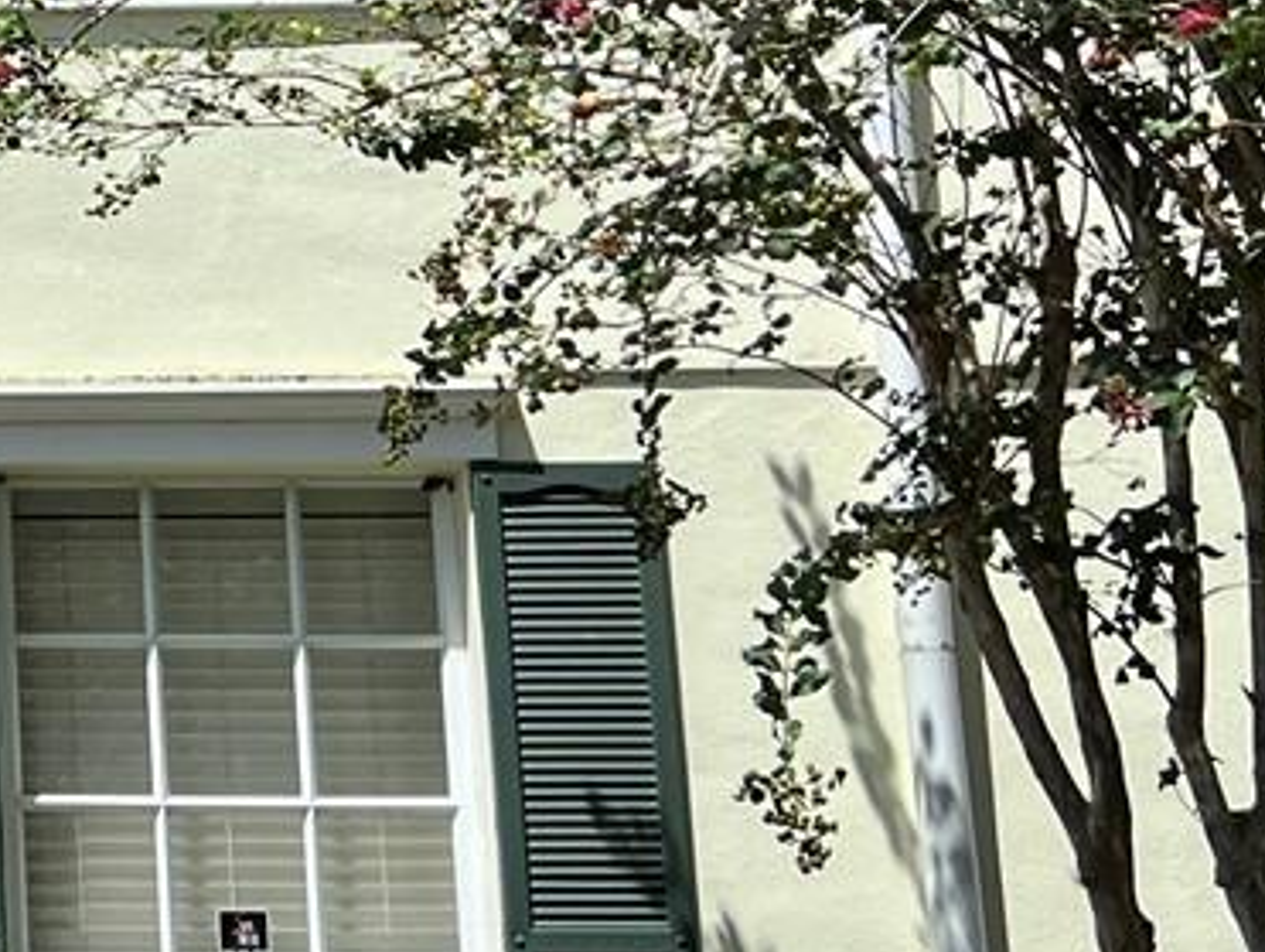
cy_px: 147
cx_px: -784
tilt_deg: +14.1
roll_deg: -0.4
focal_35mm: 112
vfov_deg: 13.2
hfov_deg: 15.7
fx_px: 4097
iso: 50
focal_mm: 5.7
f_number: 1.5
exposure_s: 1/4630
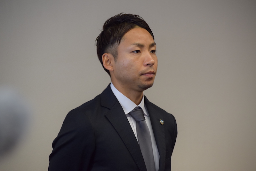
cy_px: 86
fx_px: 918
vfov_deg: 10.7
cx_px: 128
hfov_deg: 15.9
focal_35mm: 129
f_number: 4.2
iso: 800
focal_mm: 86
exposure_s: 1/200
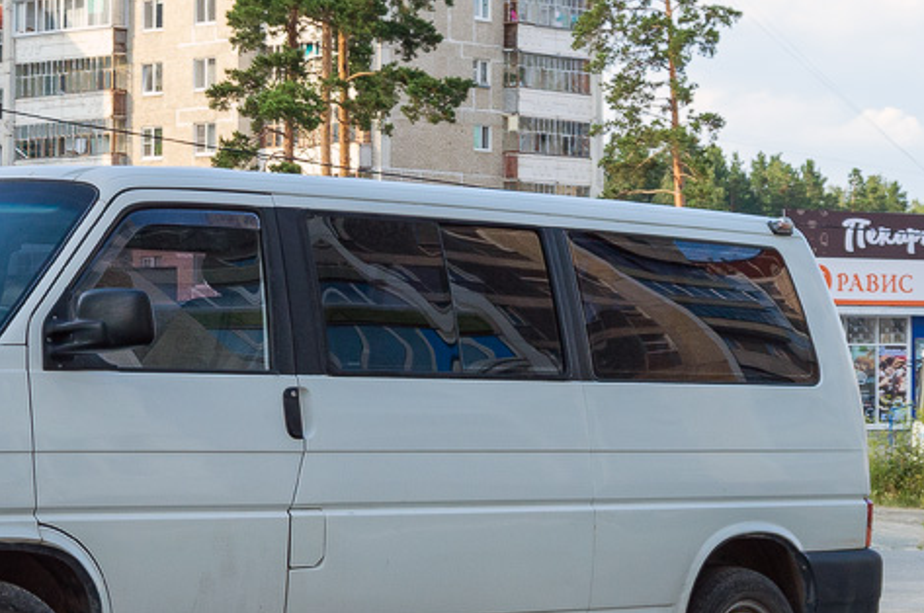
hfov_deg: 20.4
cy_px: 226
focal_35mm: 99
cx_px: 182
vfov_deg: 13.8
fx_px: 2538
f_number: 6.3
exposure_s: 1/200
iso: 200
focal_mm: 26
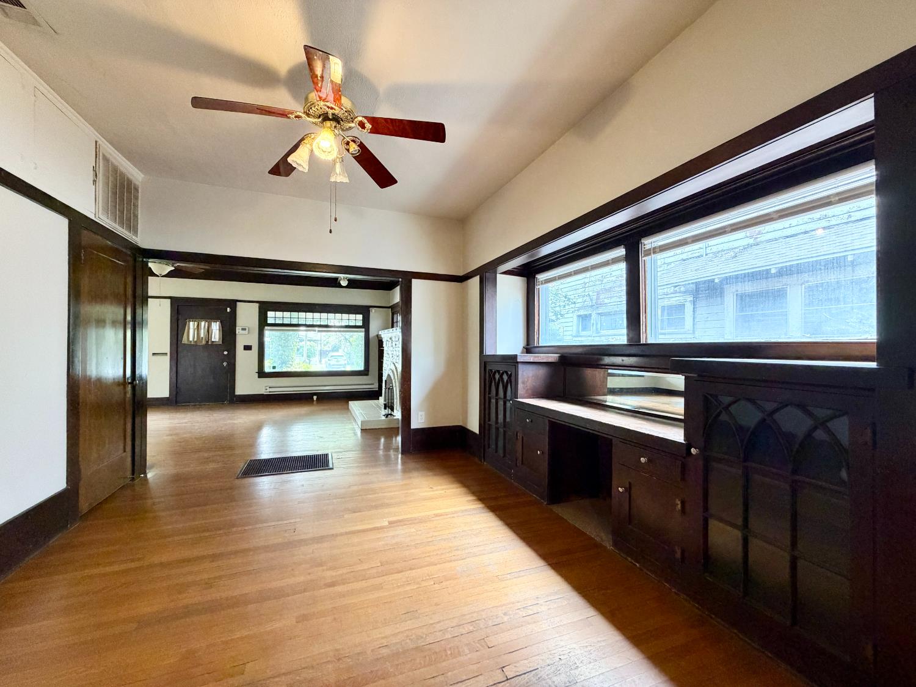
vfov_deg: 85.7
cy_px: 344
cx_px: 458
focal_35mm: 14
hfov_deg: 102.1
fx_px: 370
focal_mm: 2.22
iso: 400
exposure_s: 1/60
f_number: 2.2
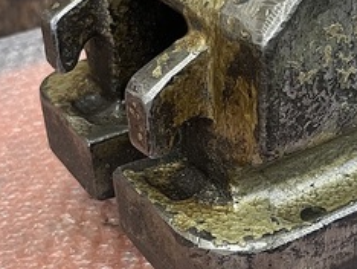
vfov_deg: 20.8
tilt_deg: -30.2
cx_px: 282
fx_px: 733
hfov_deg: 26.9
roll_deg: +1.3
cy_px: 119
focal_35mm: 71
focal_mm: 5.1
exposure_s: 1/60
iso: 250
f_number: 1.6
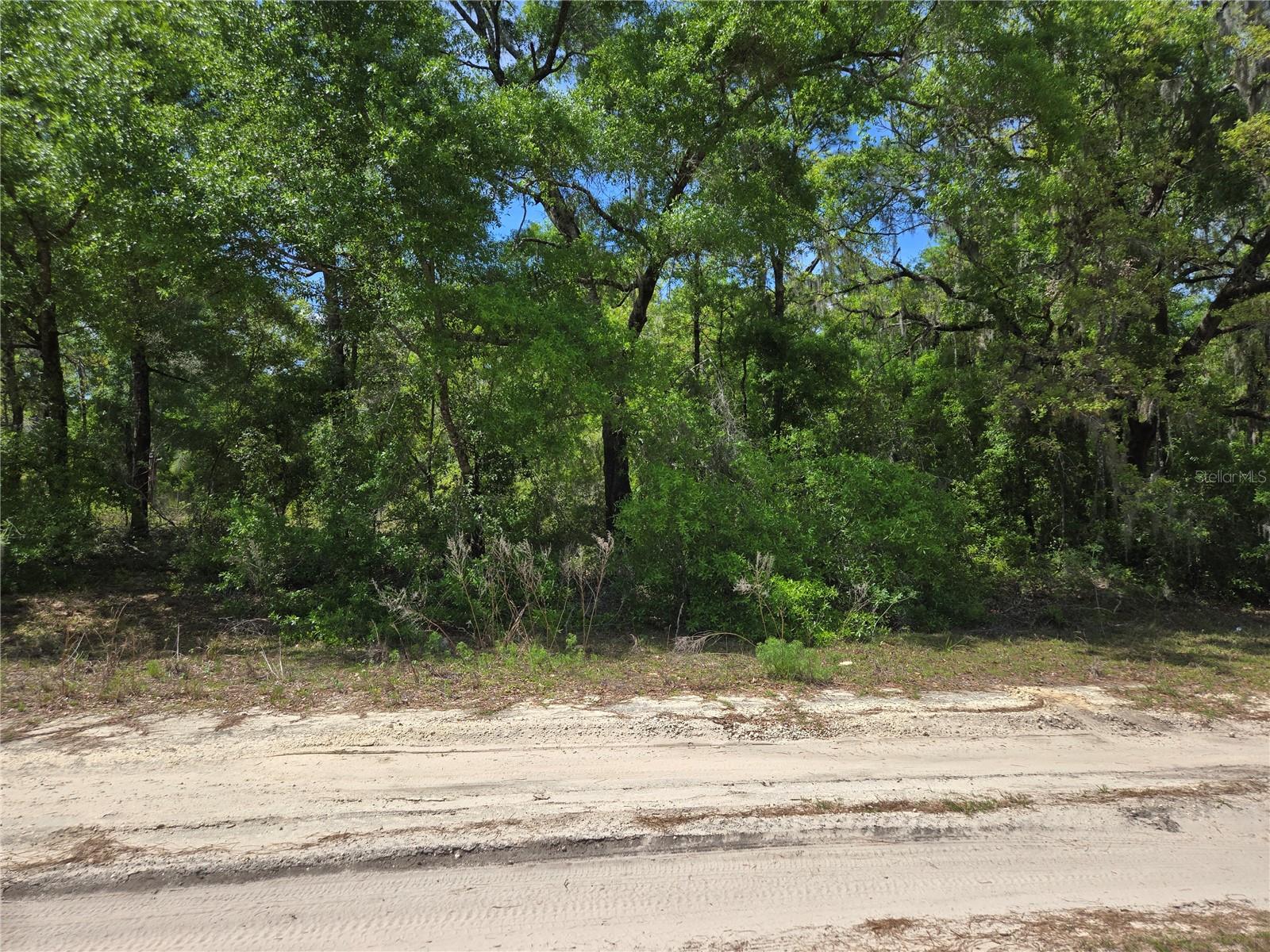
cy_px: 476
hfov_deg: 73.9
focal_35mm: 23
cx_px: 635
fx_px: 844
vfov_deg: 58.9
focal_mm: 5.4
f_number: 1.8
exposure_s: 1/1325
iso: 25
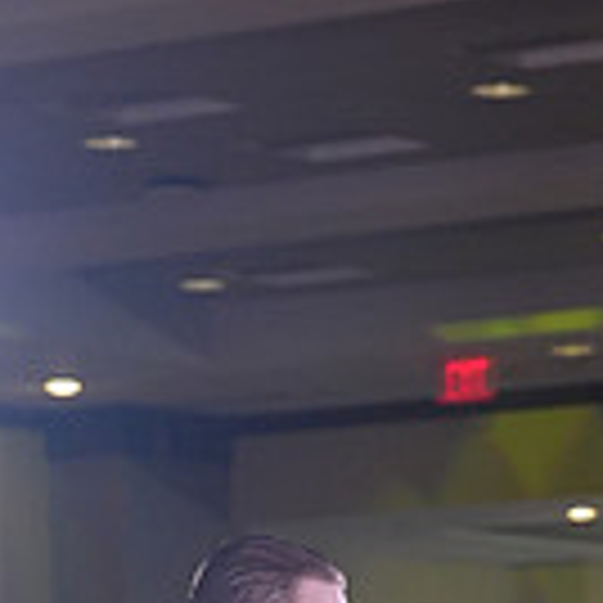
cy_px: 1156
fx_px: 5420
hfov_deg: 6.4
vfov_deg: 6.2
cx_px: 560
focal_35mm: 275
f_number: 4
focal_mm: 75
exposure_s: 1/400
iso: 1250
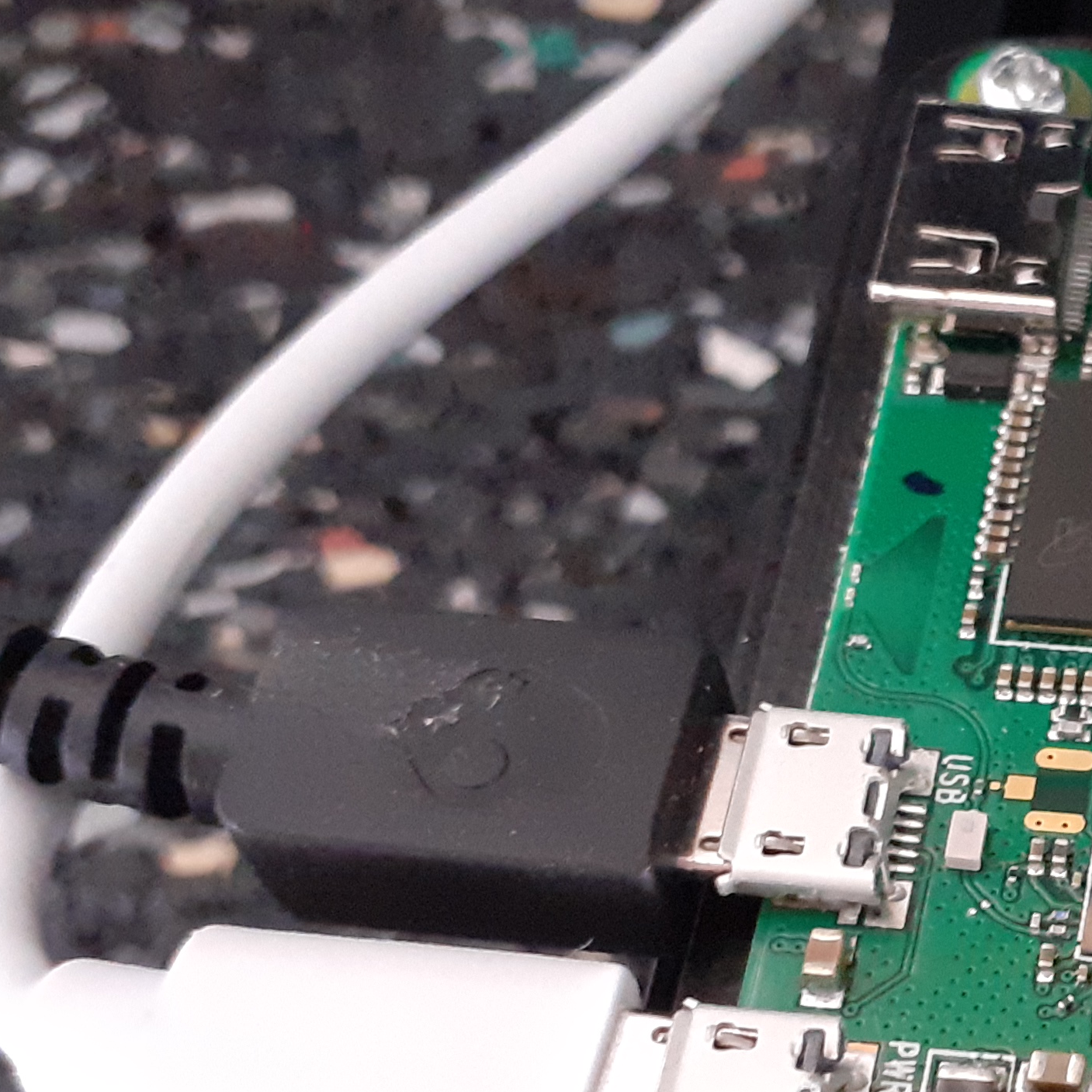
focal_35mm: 70
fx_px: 2498
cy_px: 883
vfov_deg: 24.2
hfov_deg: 23.1
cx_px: 1212
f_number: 1.9
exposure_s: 1/25
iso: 640
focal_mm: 3.6
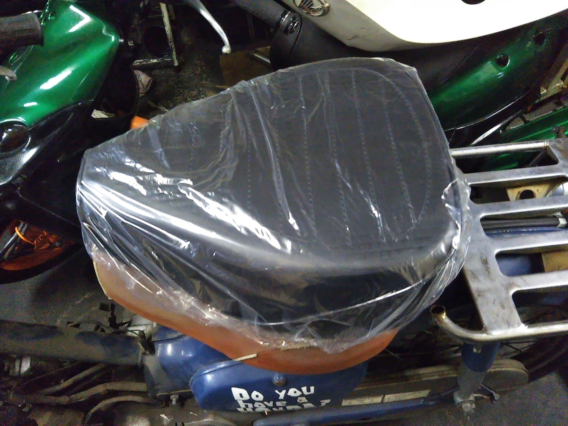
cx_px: 284
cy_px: 213
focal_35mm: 30
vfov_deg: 46.8
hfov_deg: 60.0
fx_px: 492
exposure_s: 1/23
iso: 836
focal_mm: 4
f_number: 2.2
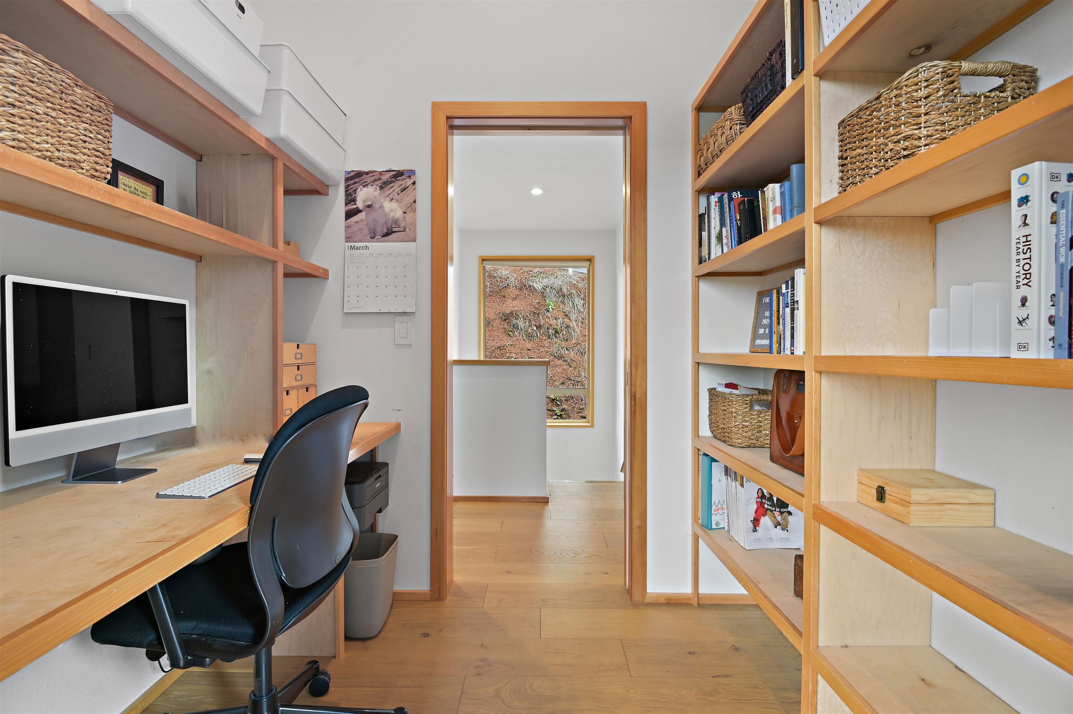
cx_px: 536
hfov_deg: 96.8
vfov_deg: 73.7
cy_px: 357
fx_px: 476
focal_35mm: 16
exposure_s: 1/3
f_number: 8
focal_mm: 16
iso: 400
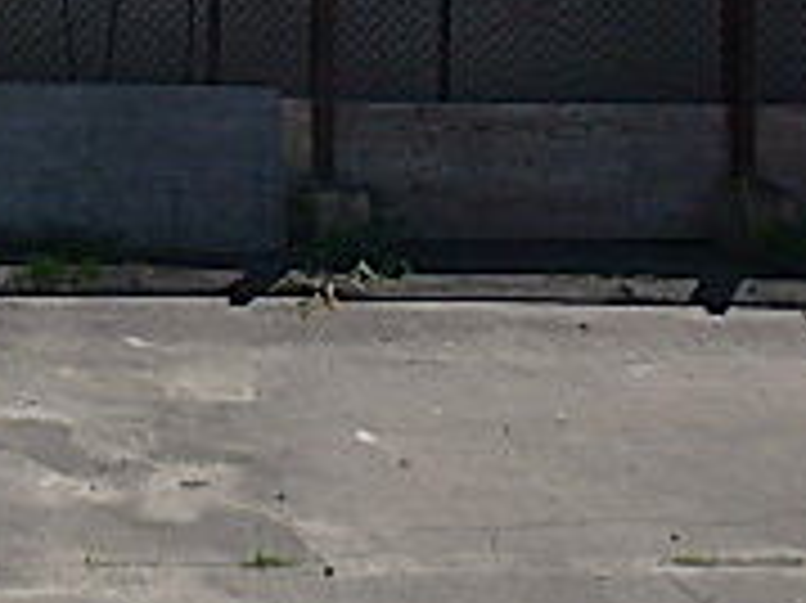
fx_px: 1745
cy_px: -302
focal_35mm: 75
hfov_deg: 24.4
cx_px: -63
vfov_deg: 17.6
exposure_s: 1/400
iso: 125
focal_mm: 3.7
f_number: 6
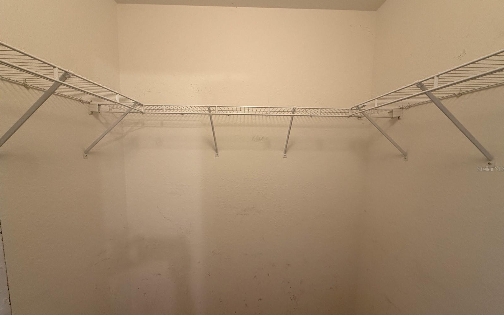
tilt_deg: -5.3
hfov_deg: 101.5
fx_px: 206
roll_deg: -0.7
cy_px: 169
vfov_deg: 74.7
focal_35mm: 15
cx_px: 252
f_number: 2.2
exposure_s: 1/60
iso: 320
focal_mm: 2.22
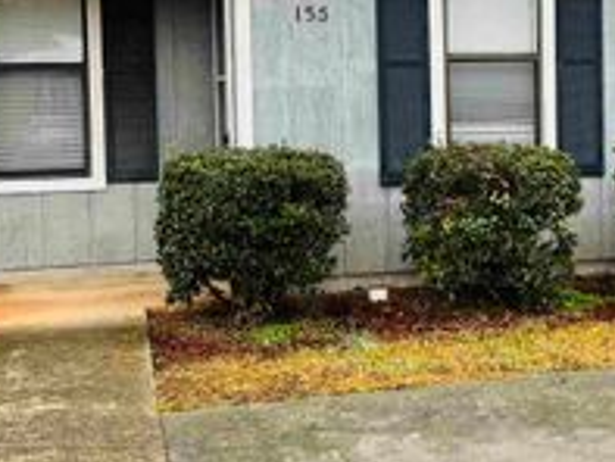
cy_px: 130
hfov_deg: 28.8
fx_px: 1173
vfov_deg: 22.1
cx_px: 484
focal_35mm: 66
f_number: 1.6
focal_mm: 5.1
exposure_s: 1/215
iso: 40
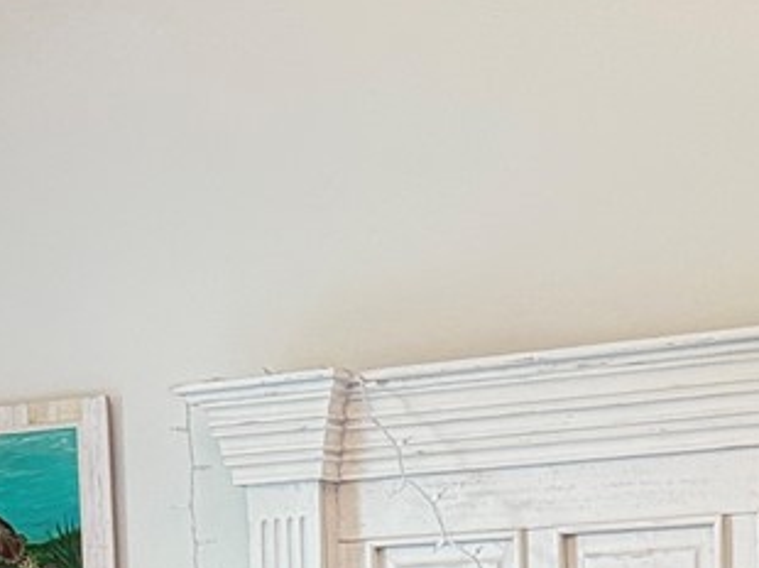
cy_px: 935
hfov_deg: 15.9
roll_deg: +1.0
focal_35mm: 124
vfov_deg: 11.3
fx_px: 2717
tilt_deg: -3.6
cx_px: 304
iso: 400
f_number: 1.78
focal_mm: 6.76
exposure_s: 1/60
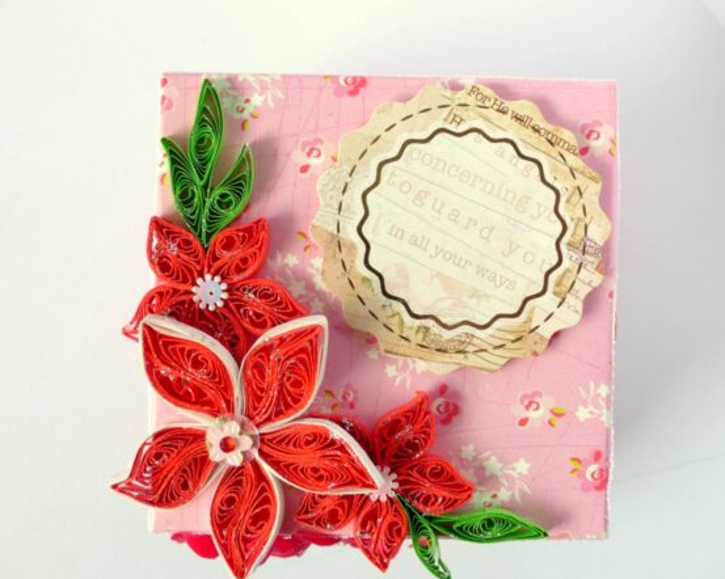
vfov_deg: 28.6
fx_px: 1137
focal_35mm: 53
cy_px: 290
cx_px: 361
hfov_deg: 35.4
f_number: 2.8
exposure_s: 1/125
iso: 100
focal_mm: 9.1
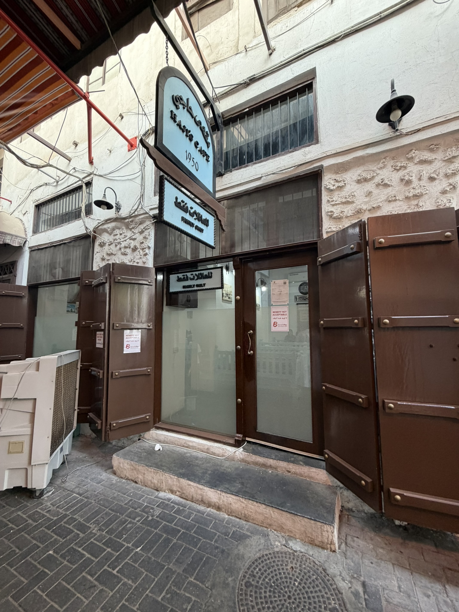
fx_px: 248
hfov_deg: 85.7
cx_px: 230
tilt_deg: +3.9
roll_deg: +1.9
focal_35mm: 14
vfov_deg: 102.1
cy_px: 306
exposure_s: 1/100
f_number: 2.2
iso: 250
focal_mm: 2.22
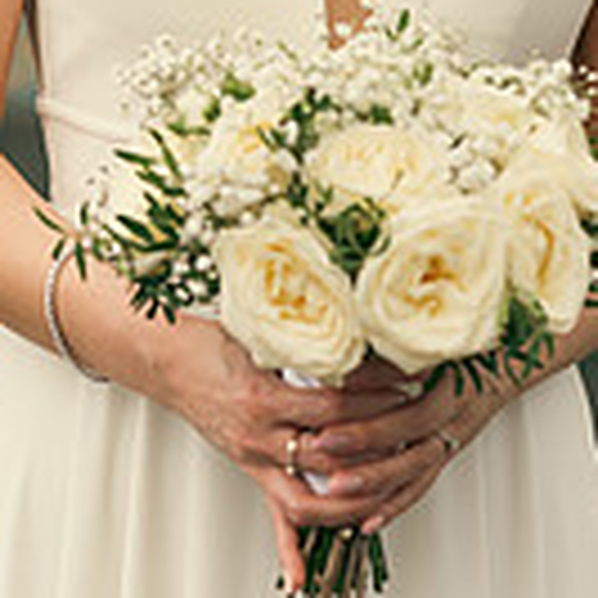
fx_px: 6762
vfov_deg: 5.0
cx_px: 211
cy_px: -94
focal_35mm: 346
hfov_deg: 5.1
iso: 160
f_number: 3.5
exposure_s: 1/250
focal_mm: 120
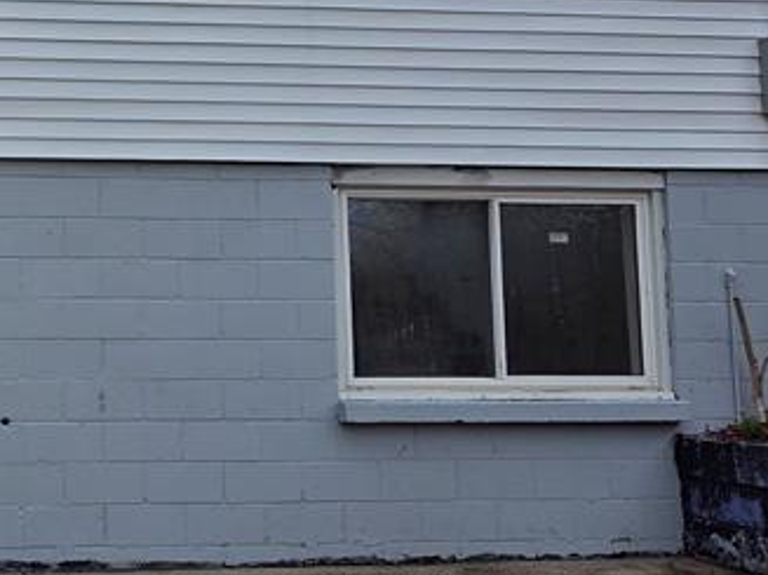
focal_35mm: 72
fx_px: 1597
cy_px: 160
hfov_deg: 25.1
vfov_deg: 20.3
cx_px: -75
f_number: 1.8
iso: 25
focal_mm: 5.4
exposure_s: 1/690
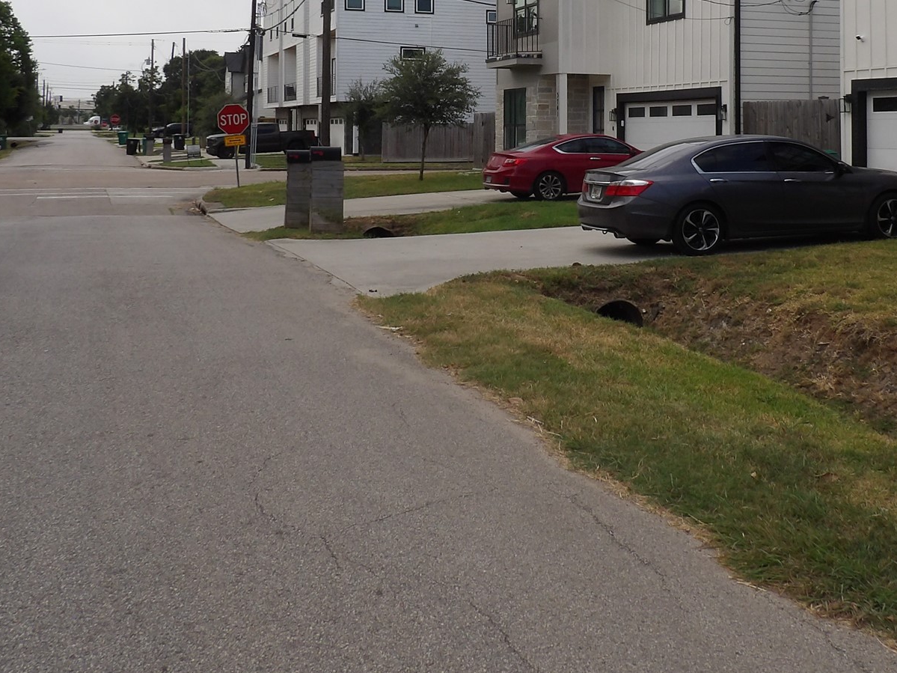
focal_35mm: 41
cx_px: 547
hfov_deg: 45.5
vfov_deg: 33.9
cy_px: 120
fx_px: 1062
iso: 100
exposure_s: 1/353
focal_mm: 4.3
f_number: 5.6
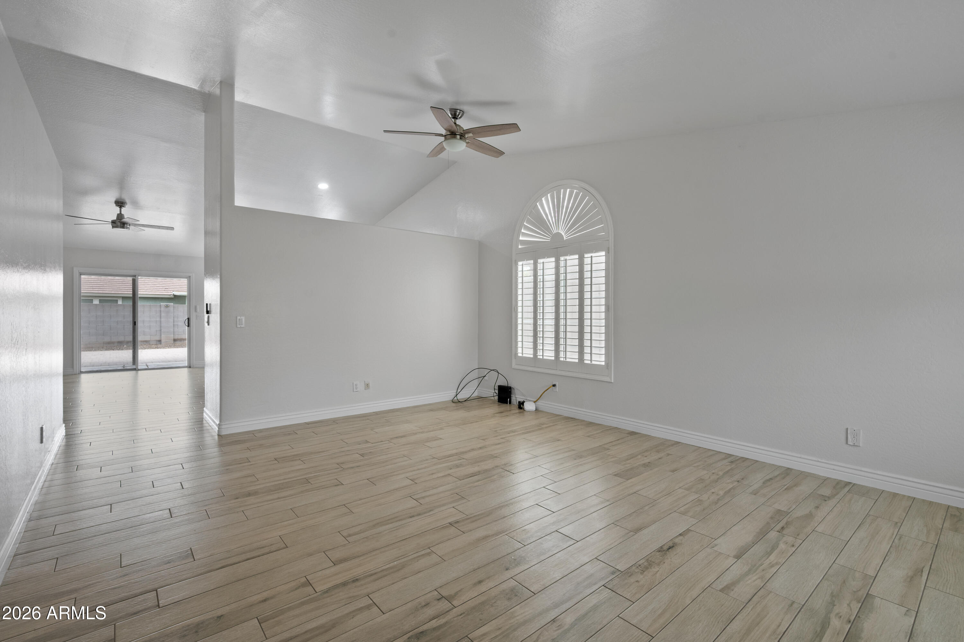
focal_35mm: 16
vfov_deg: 73.7
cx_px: 482
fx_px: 428
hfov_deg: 96.8
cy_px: 321
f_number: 8
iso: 500
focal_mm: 16
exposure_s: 1/13
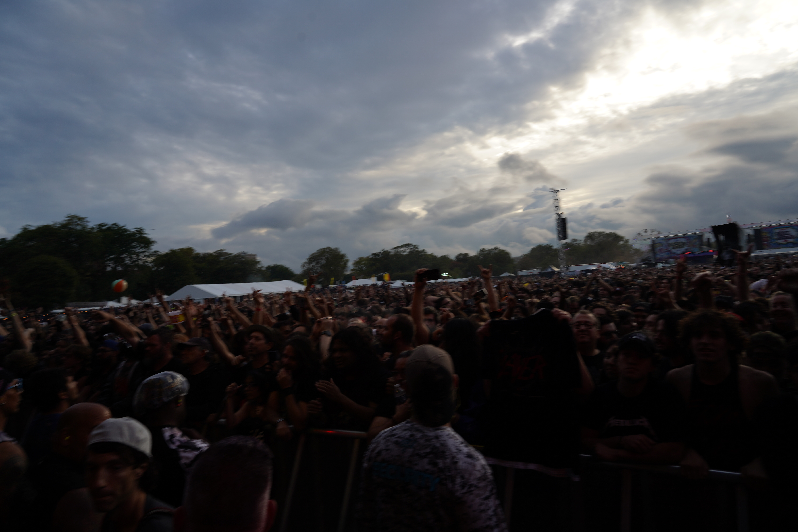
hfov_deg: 73.7
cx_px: 399
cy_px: 266
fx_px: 532
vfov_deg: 53.1
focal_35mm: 24
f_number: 7.1
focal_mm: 24
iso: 100
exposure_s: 1/100
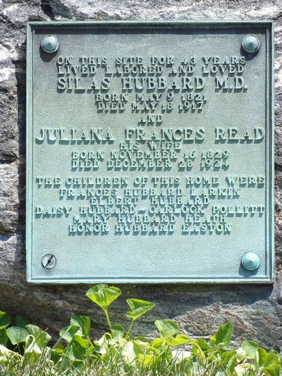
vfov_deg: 3.9
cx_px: 141
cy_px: 188
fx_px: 5561
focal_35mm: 512
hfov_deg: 2.9
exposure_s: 1/288
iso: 100
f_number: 4.1
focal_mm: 91.8
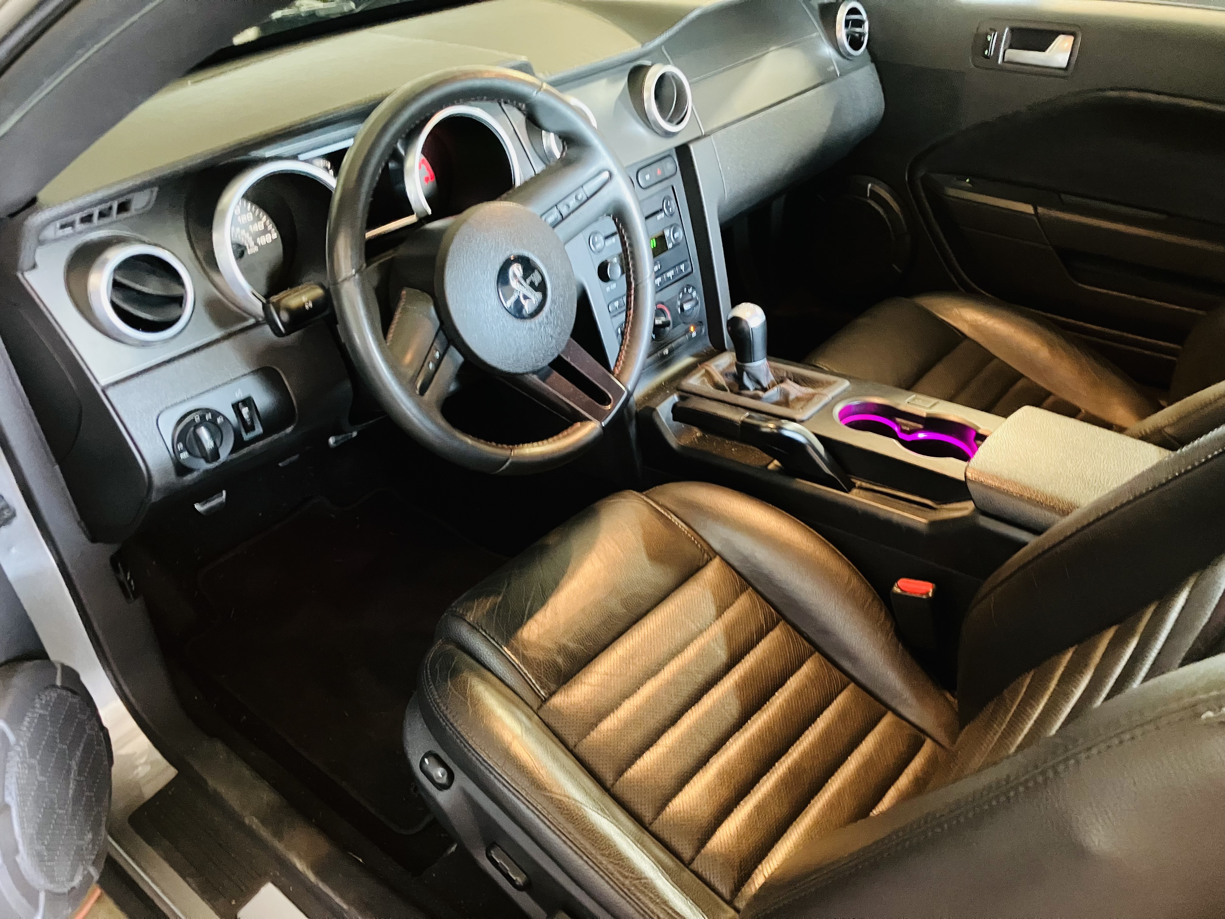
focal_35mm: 28
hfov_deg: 63.4
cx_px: 612
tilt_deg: -35.6
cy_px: 460
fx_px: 991
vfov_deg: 49.7
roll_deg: +1.9
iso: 640
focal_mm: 3.99
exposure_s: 1/24
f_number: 1.8
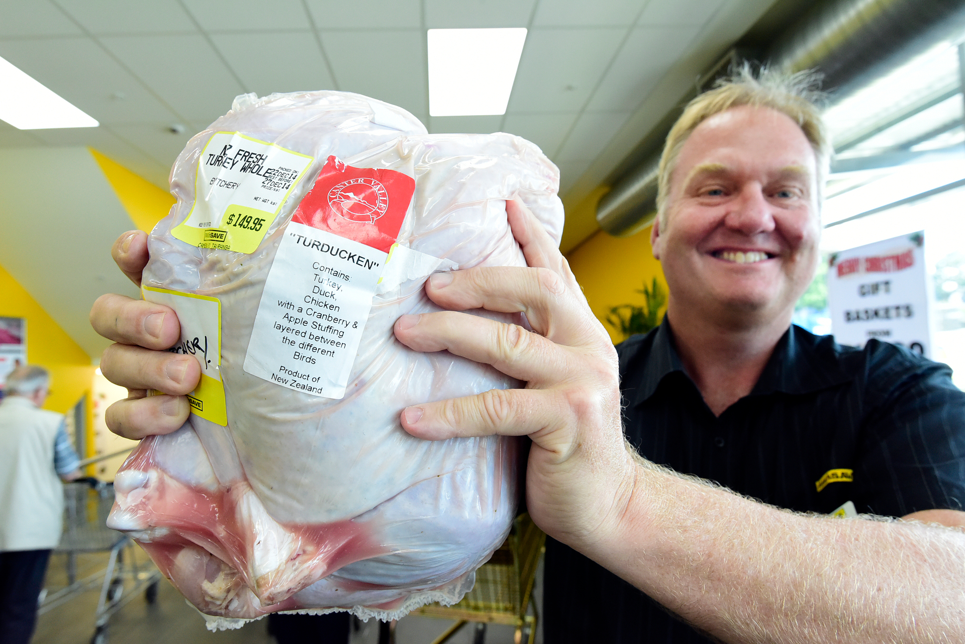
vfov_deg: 57.3
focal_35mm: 22
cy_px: 322
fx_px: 590
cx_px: 482
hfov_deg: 78.6
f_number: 9
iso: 3200
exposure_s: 1/160
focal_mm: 22
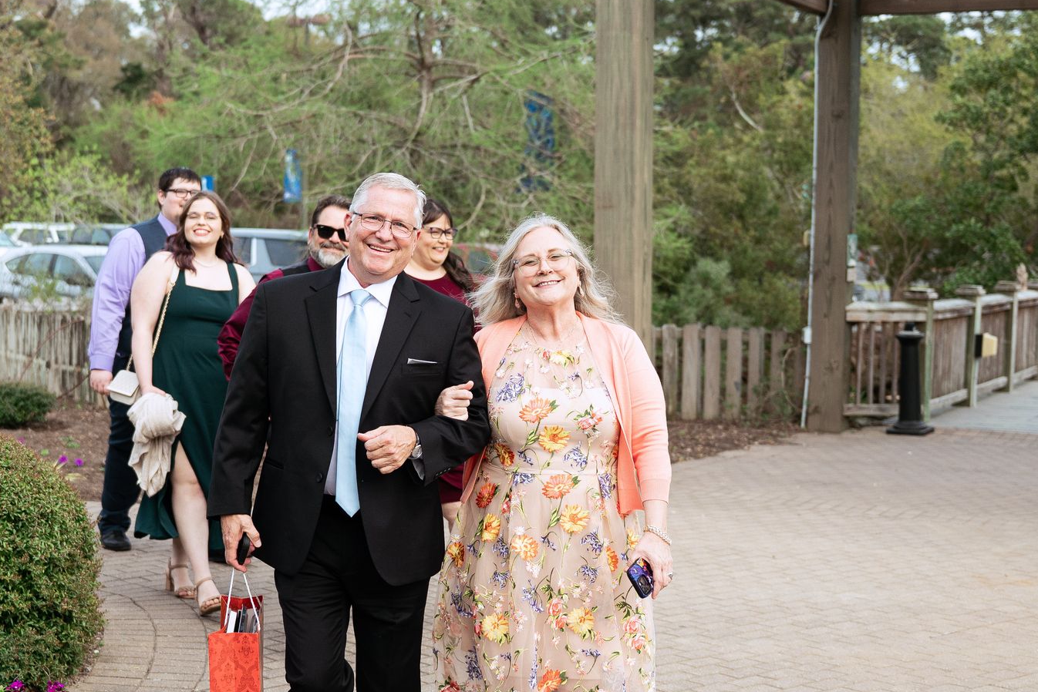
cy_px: 361
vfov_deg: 20.9
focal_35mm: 65
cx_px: 403
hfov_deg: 30.8
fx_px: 1874
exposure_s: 1/2000
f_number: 2.8
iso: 500
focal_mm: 35
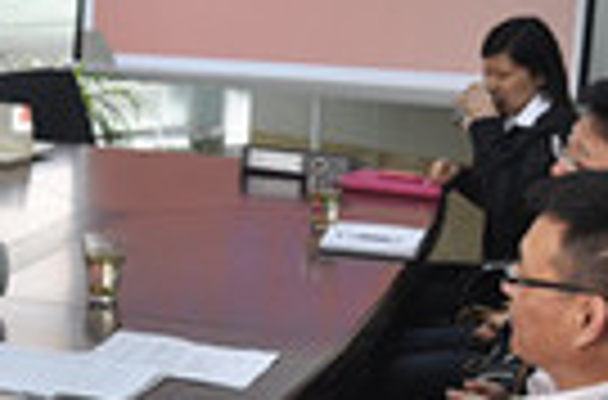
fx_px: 1649
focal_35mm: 98
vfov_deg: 13.8
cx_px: -18
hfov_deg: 20.2
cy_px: 247
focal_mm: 22
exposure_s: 1/60
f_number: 4
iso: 500
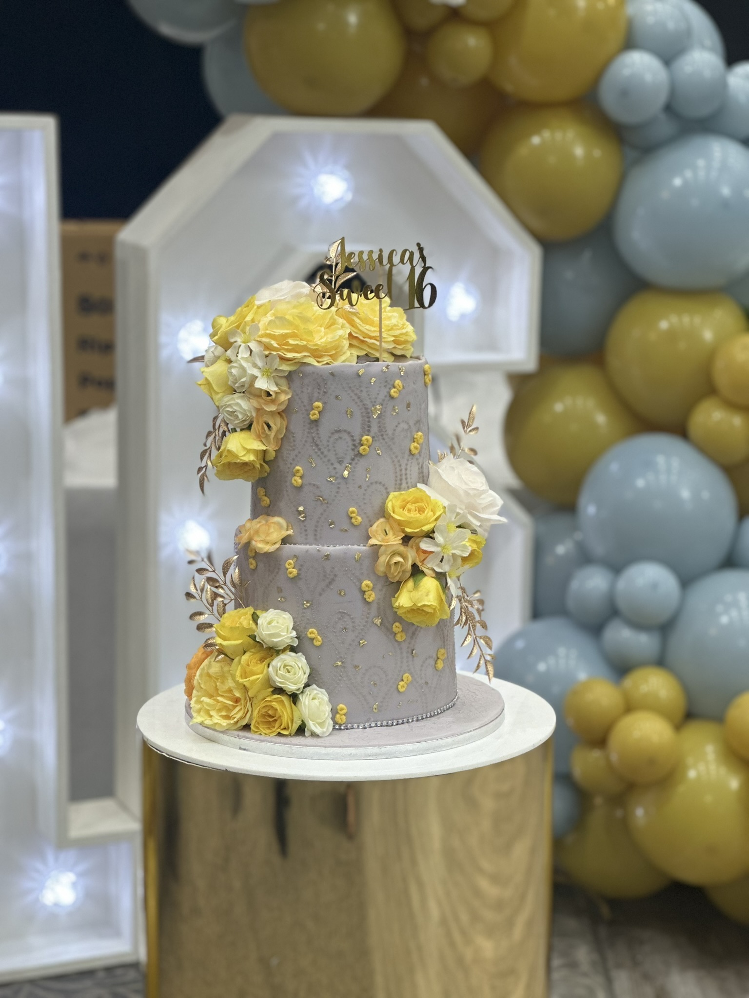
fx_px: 2221
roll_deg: -0.4
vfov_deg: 25.3
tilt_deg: -8.9
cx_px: 374
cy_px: 499
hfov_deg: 19.1
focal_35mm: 77
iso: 160
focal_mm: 9
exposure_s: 1/100
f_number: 2.8
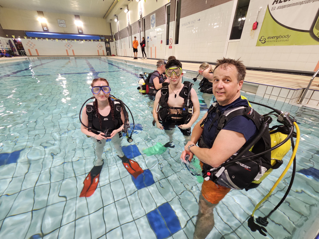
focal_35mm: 13
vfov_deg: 89.9
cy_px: 120
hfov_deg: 106.2
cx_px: 160
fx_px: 120
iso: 250
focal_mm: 2.2
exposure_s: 1/50
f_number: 2.2
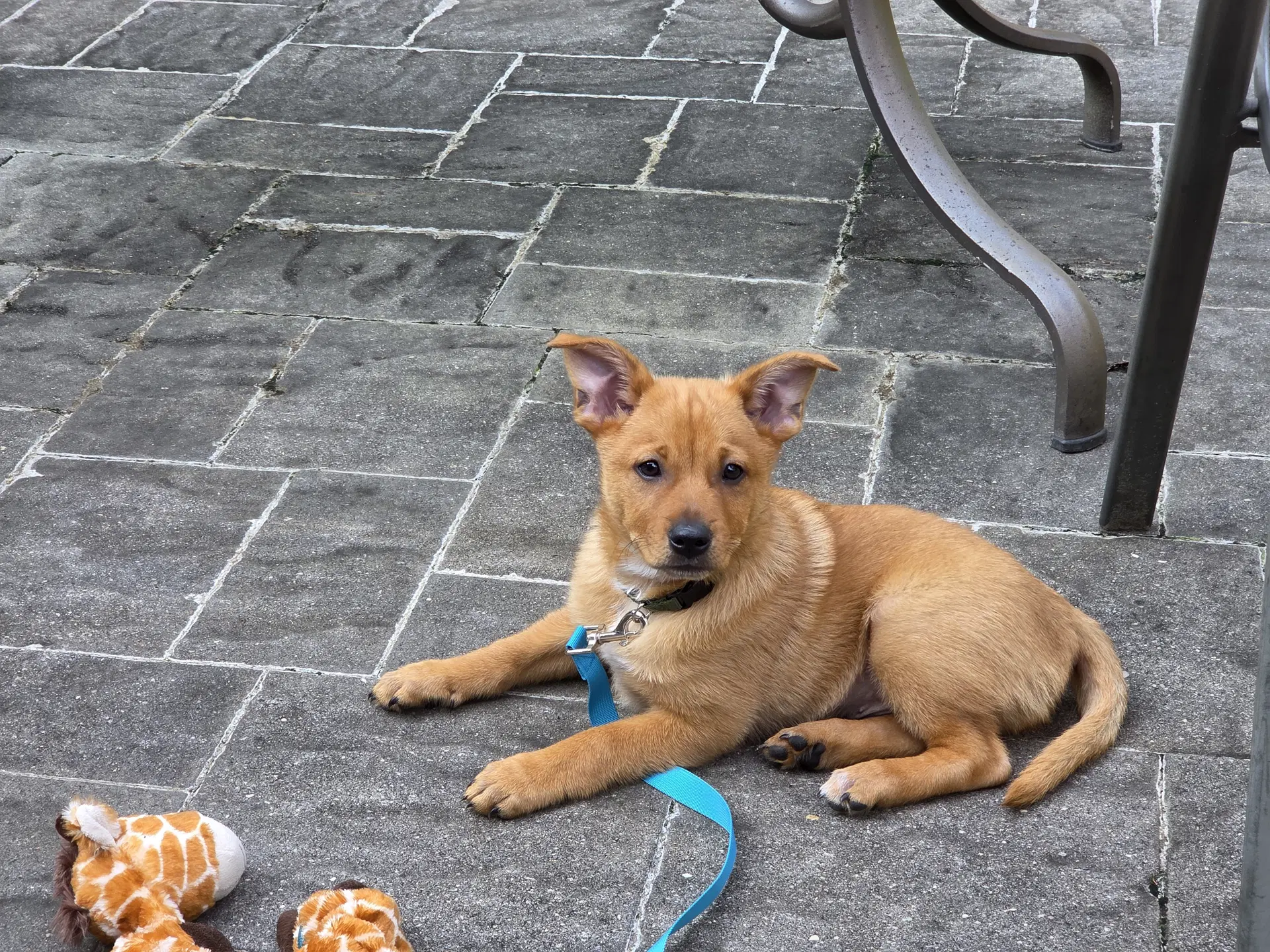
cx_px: 635
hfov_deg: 28.2
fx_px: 2531
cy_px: 476
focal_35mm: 69
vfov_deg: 21.3
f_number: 2.4
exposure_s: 1/120
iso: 32
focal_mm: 7
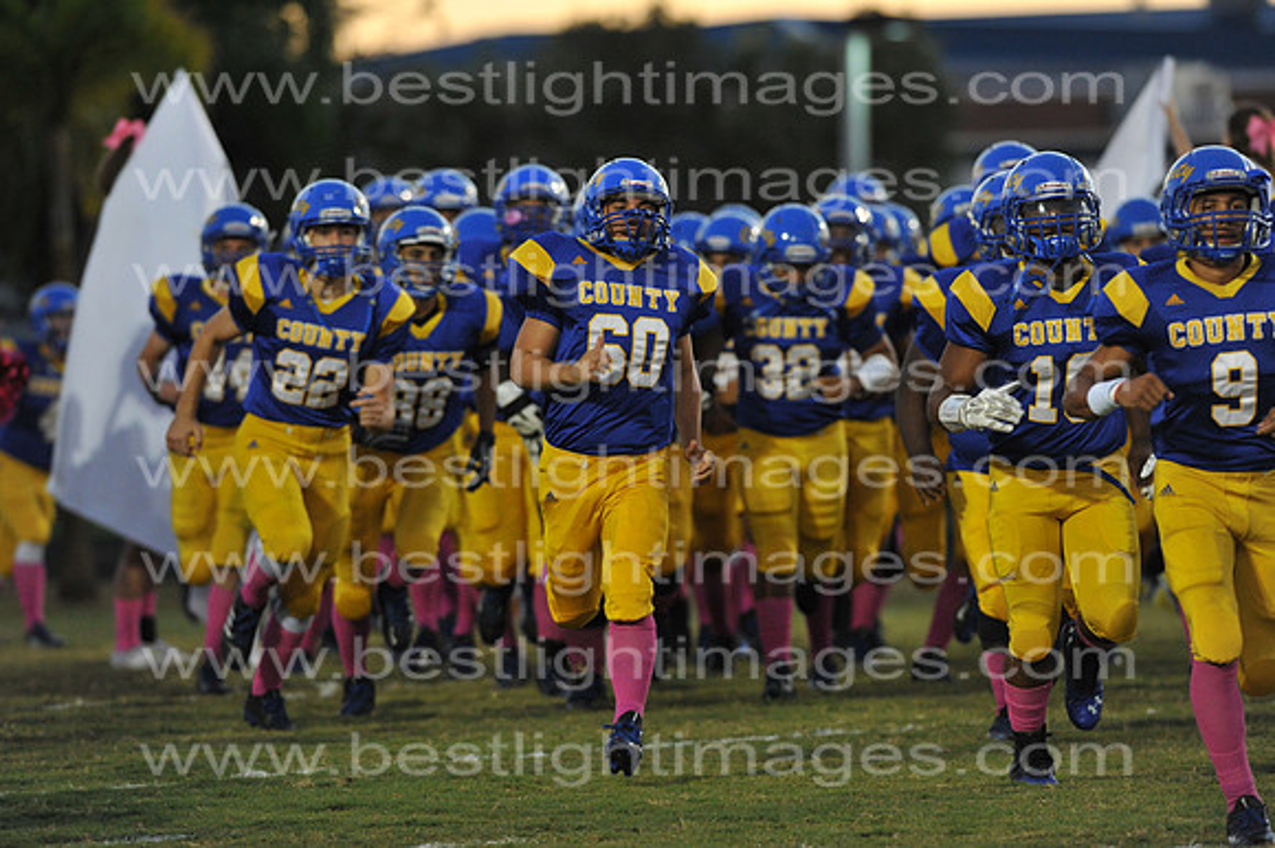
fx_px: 10619
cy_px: 424
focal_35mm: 300
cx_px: 638
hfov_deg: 6.9
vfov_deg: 4.6
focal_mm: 300
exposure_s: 1/640
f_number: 4
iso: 3200
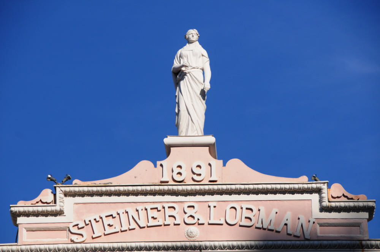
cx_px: 190
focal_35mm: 225
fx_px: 2372
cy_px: 126
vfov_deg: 6.1
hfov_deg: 9.2
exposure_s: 1/2000
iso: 500
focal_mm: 150
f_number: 10
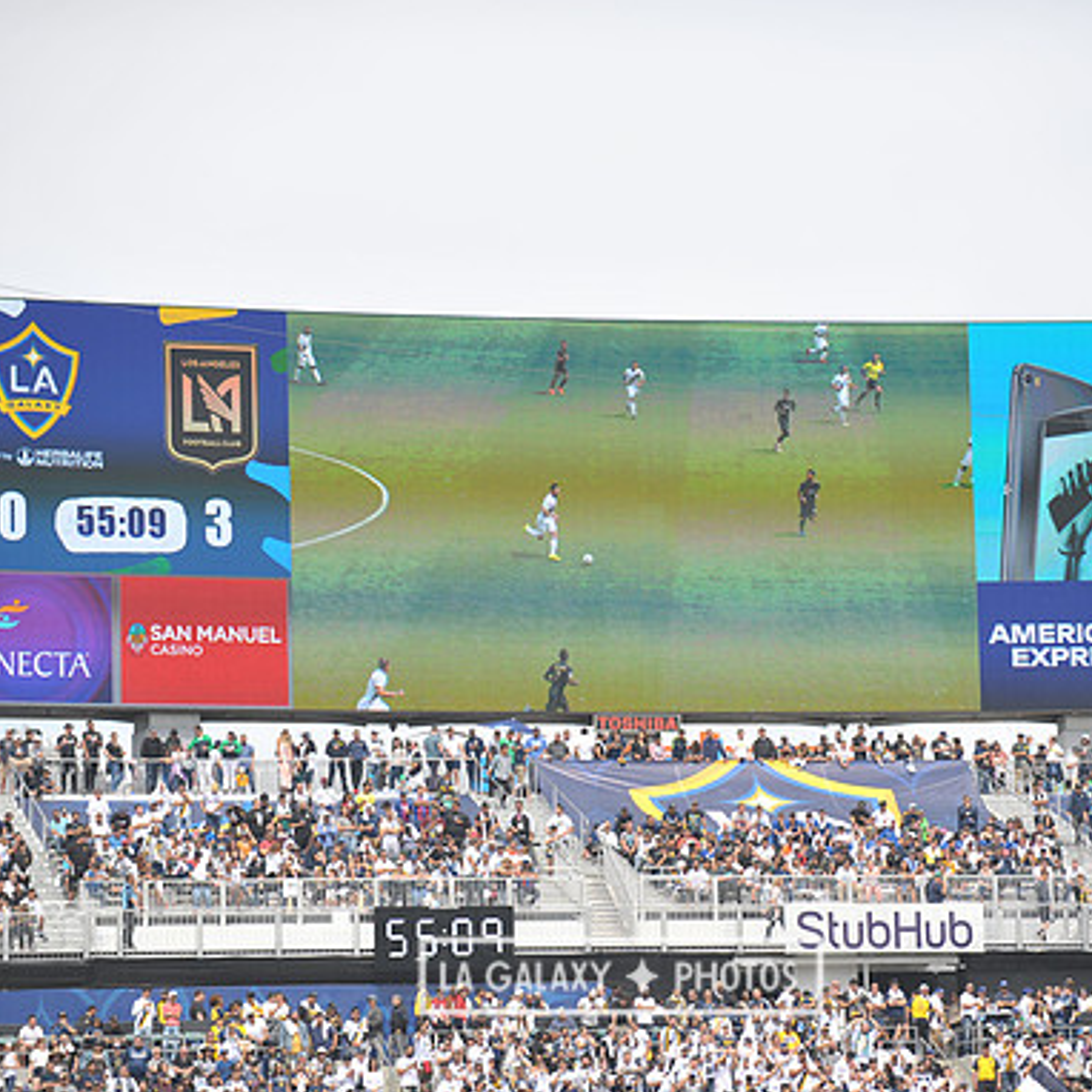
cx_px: 620
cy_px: 546
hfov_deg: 10.0
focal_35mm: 174
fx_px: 6210
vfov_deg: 10.0
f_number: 3.5
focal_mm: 135
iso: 320
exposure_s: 1/2500
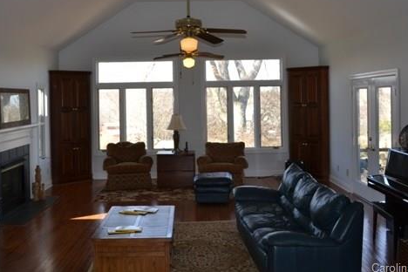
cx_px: 193
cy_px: 90
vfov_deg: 32.4
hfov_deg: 47.4
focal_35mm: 41
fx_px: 465
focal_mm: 20
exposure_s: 1/125
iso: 250
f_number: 4
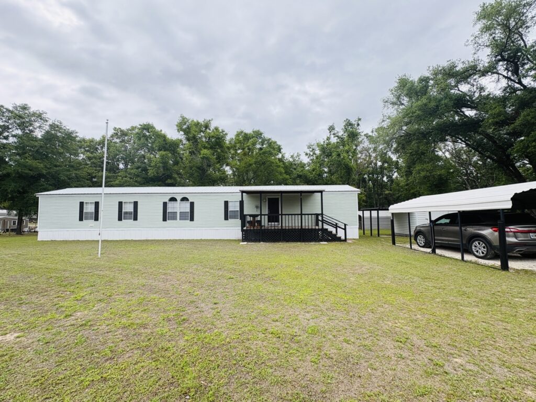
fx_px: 217
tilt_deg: +2.8
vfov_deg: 85.7
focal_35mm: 14
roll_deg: +0.9
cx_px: 268
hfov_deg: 102.1
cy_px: 201
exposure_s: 1/868
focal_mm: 2.22
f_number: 2.2
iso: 50
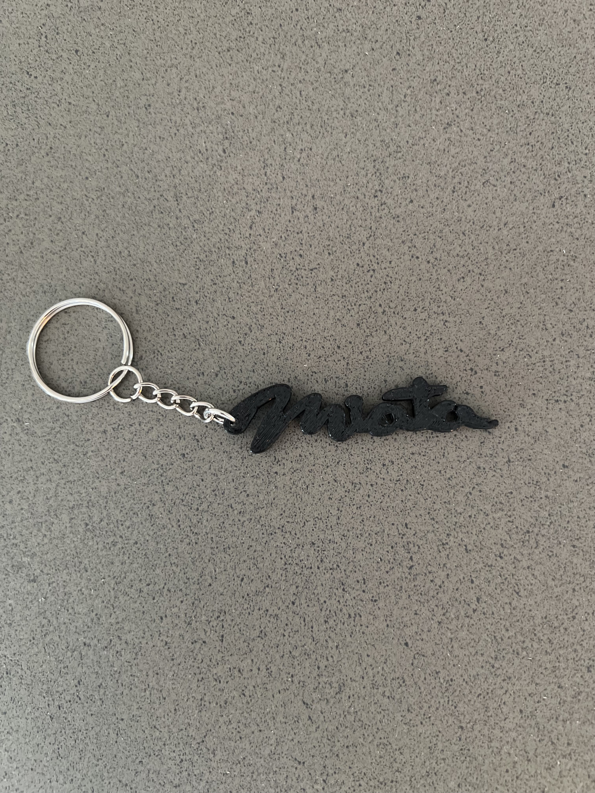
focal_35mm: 26
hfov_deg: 53.1
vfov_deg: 67.3
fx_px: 596
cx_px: 298
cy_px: 396
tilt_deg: -83.3
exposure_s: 1/33
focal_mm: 5.7
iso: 500
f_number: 1.5
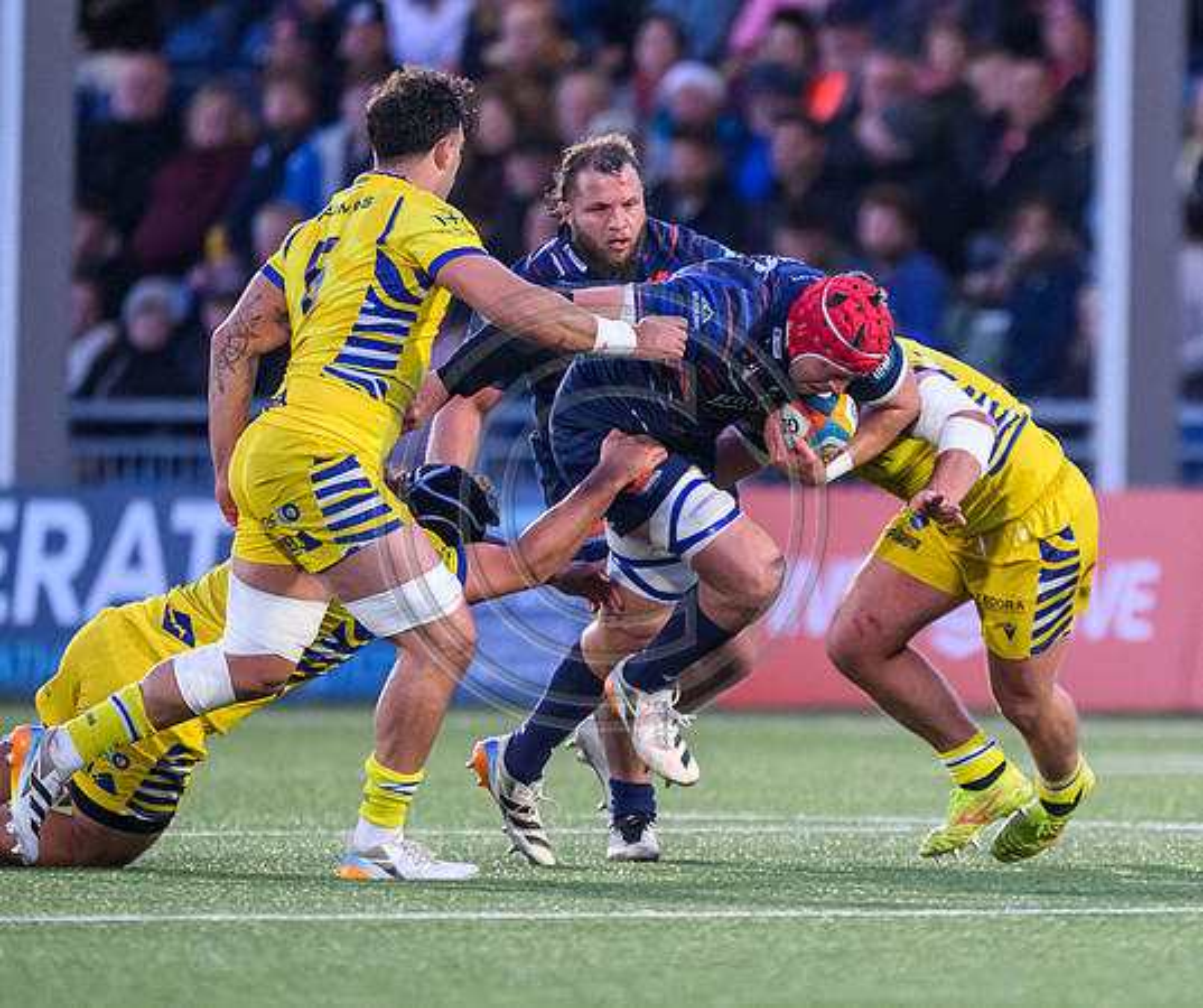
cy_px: 512
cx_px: 922
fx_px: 32946
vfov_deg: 1.8
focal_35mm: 908
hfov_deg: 2.1
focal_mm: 560
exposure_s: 1/1250
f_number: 4
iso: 6400
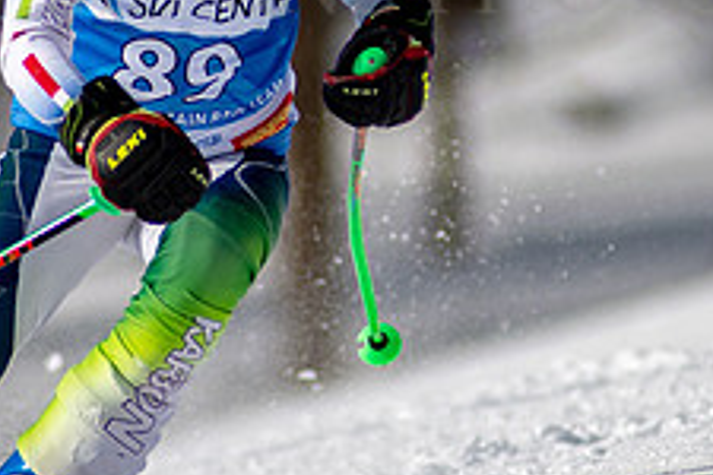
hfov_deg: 1.6
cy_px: 10
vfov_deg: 1.0
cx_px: 425
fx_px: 25983
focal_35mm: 1312
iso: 100
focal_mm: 300
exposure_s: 1/6400
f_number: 2.8
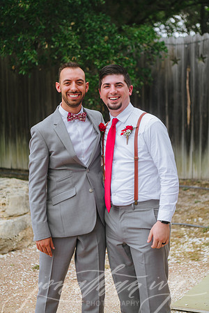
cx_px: 104
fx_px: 522
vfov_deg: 33.4
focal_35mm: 60
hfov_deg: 22.6
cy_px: 156
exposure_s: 1/320
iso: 80
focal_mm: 60
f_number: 2.8
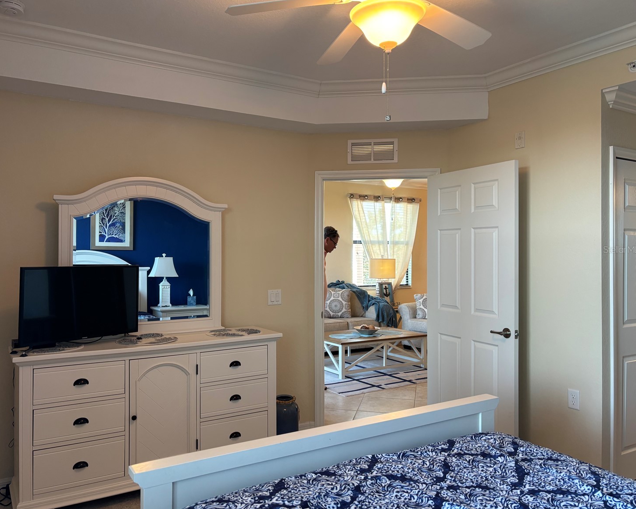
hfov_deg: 62.1
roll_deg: -0.2
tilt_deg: +0.4
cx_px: 294
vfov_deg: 51.5
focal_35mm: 28
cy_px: 249
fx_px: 527
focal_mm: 5.96
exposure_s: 1/60
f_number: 1.6
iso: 125
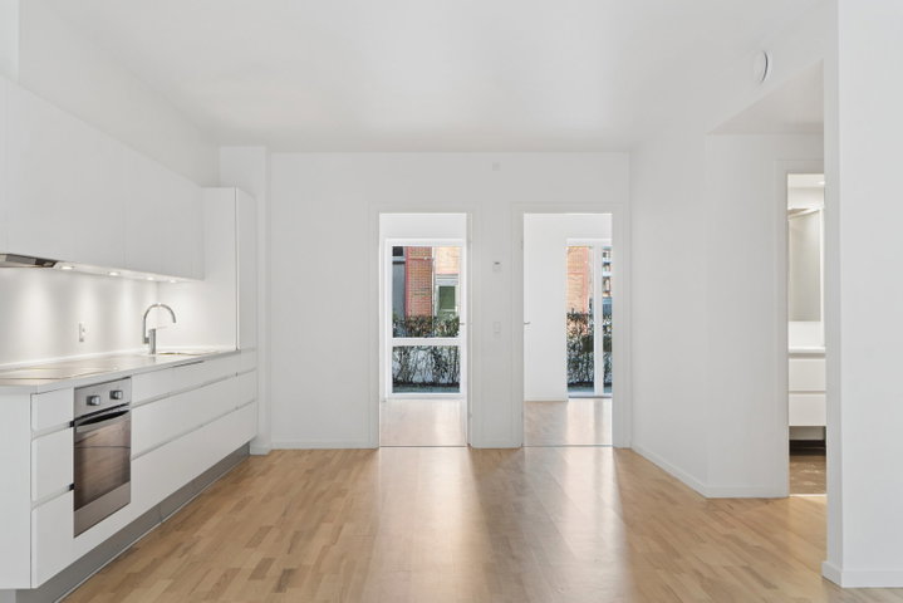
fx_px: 753
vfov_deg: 43.6
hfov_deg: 61.9
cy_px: 302
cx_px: 452
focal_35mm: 30
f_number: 8
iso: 200
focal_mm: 20
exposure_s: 1/3.33
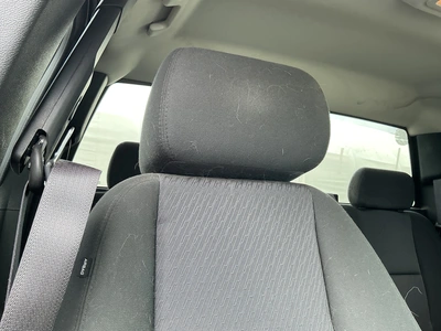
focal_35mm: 28
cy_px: 166
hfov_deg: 63.4
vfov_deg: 49.7
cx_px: 220
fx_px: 357
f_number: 1.8
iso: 50
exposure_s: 1/122
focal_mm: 3
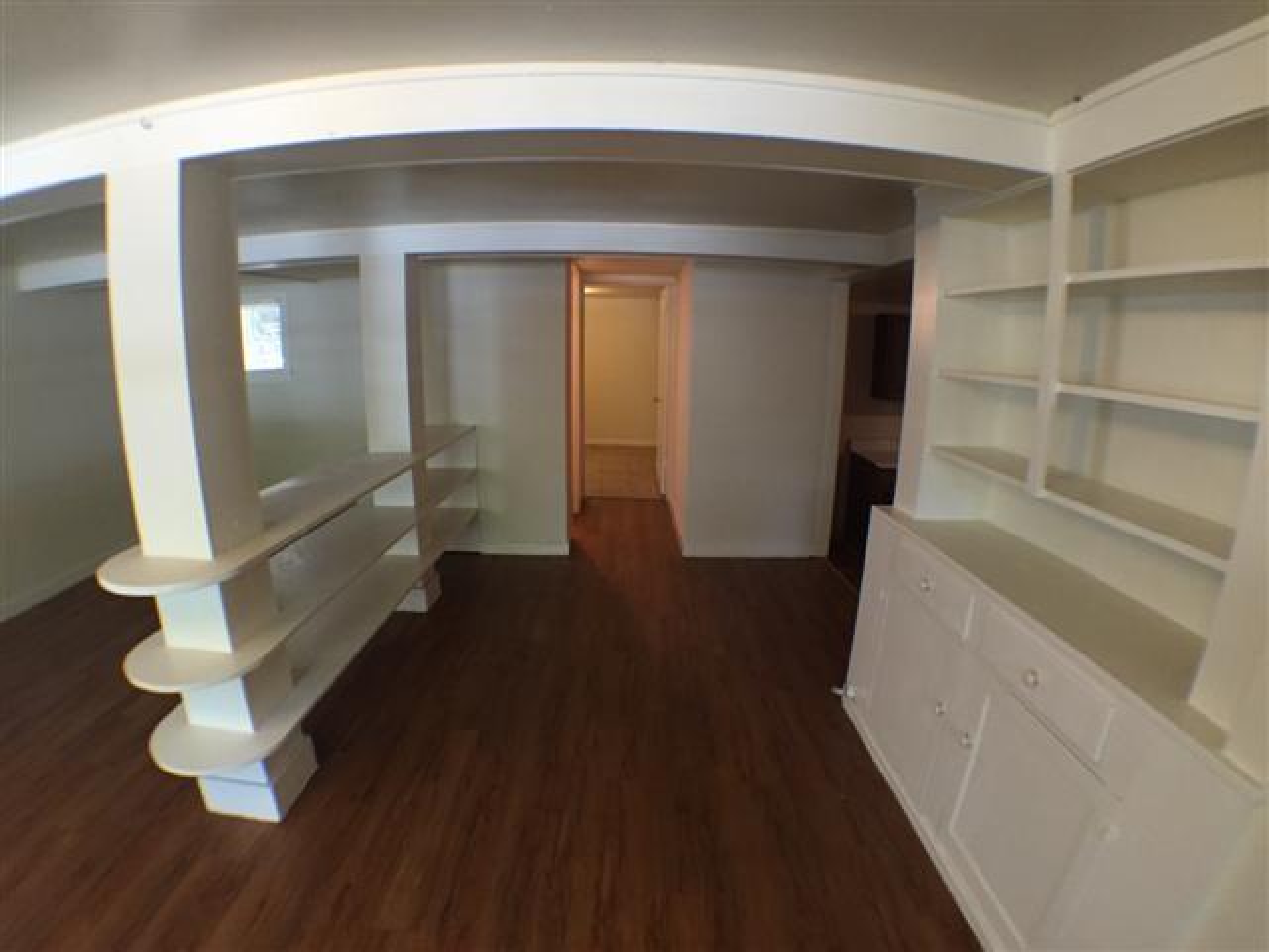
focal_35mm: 29
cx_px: 634
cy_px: 476
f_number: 2.2
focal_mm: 4.15
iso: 160
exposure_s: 1/30
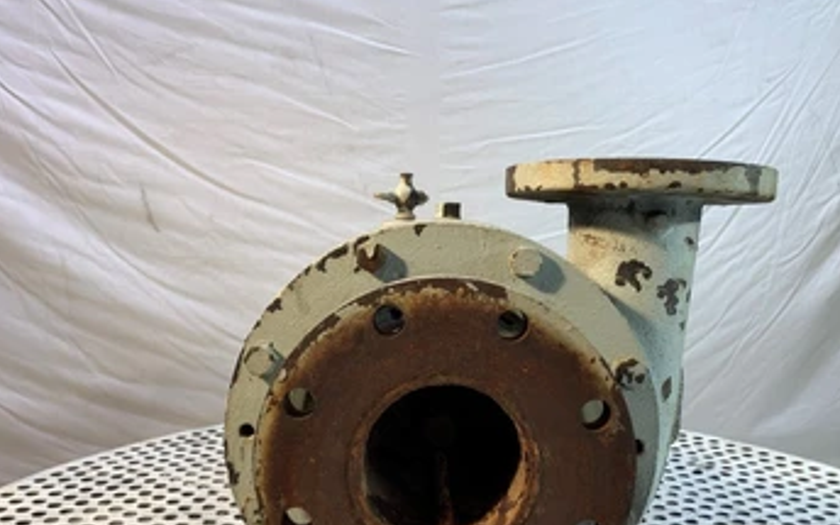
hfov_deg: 59.7
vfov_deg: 39.1
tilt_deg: -9.1
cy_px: 335
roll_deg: -0.9
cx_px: 420
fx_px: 733
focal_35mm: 32
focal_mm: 4.25
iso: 32
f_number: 1.8
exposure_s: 1/120
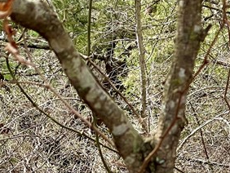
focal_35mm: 232
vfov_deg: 6.3
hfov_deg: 8.5
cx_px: 152
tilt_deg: -25.6
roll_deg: -1.1
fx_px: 1543
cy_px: 296
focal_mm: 7.5
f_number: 2.2
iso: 20
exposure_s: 1/313
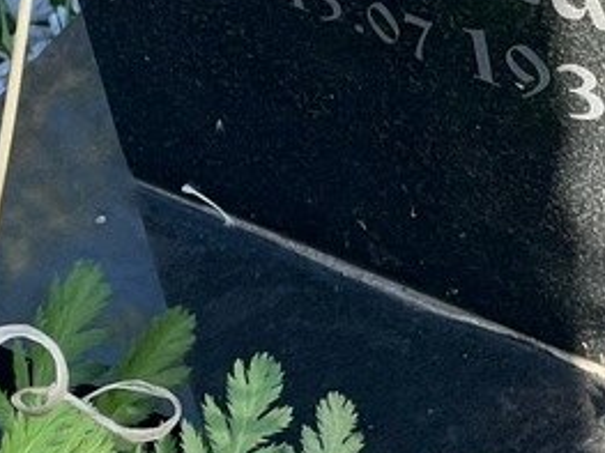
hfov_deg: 8.3
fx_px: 4088
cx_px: 830
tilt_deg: -46.2
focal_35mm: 234
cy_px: 28
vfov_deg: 6.3
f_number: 2.8
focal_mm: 9
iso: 32
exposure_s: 1/147
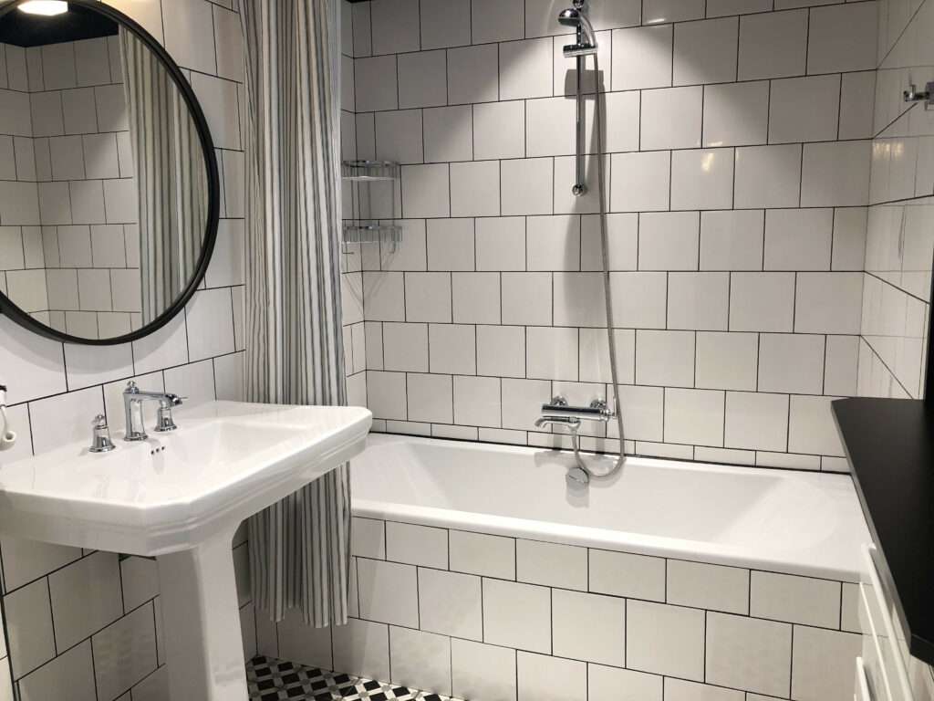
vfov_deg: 49.7
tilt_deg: -8.2
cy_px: 350
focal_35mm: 28
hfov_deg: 63.4
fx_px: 755
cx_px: 467
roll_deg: +1.5
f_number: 1.8
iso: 32
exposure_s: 1/33
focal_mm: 4
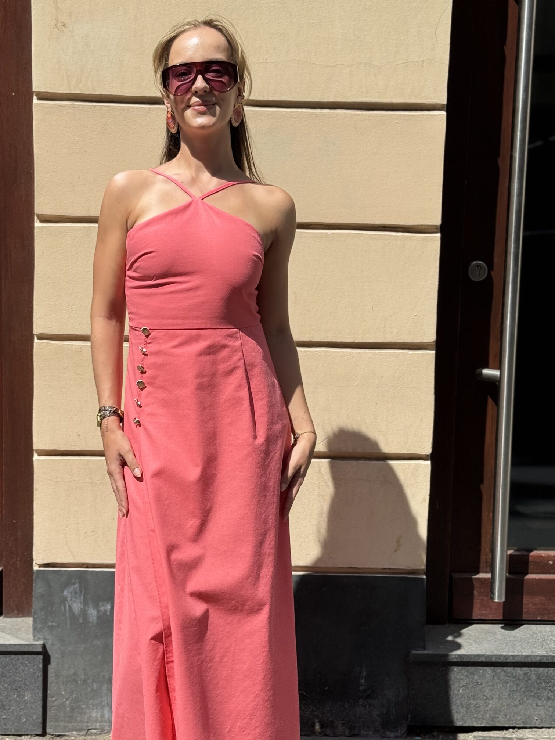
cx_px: 242
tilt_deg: -7.2
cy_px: 407
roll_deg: -1.3
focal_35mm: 61
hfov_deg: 24.0
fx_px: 1304
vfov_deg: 31.7
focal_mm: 6.76
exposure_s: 1/5848
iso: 64
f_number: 1.78
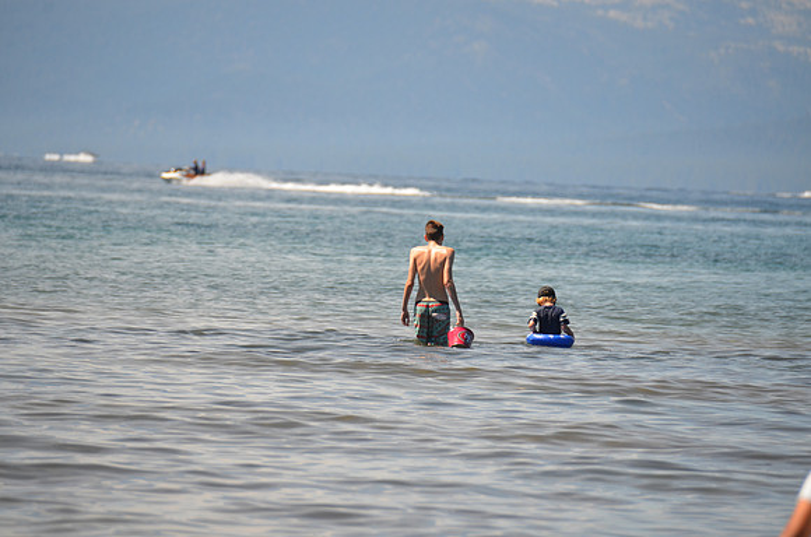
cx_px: 406
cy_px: 268
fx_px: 10115
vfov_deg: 3.0
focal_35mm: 450
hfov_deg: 4.6
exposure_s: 1/640
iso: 200
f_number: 6.3
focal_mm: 300
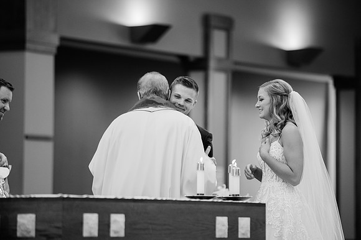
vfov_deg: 6.9
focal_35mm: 200
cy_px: 120
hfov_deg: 10.3
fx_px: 2004
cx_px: 180
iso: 1000
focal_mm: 200
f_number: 2.8
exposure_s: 1/250
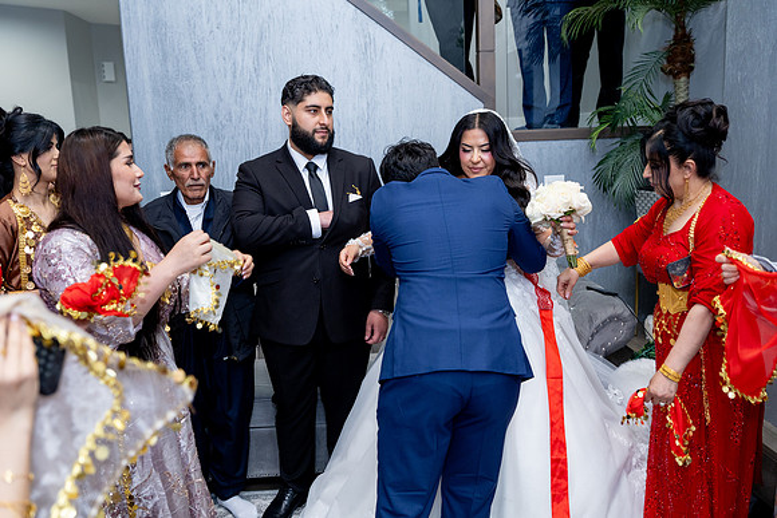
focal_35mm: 28
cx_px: 388
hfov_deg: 65.5
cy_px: 259
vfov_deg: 46.4
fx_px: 604
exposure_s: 1/160
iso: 1000
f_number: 2.8
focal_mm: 28
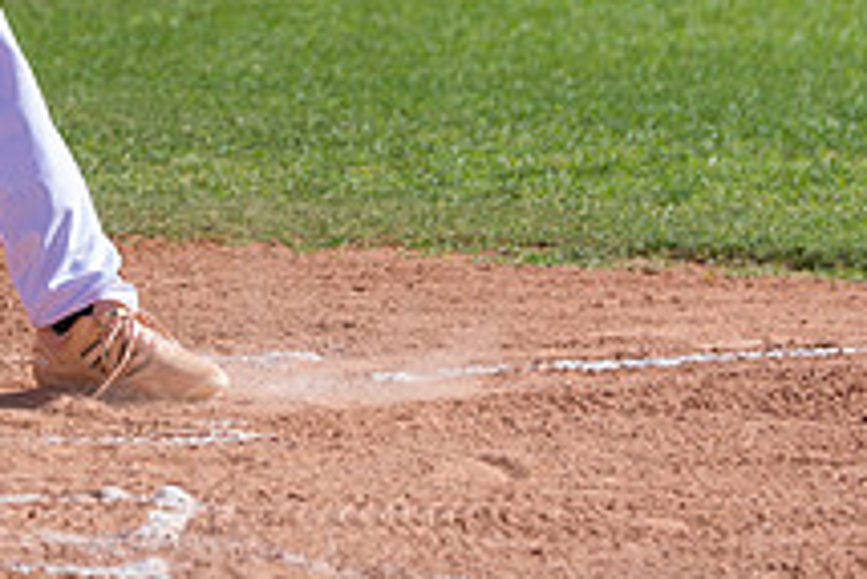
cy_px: -46
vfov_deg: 2.0
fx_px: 16532
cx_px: -95
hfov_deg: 3.0
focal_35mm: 686
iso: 500
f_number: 6.3
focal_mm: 240
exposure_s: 1/2000
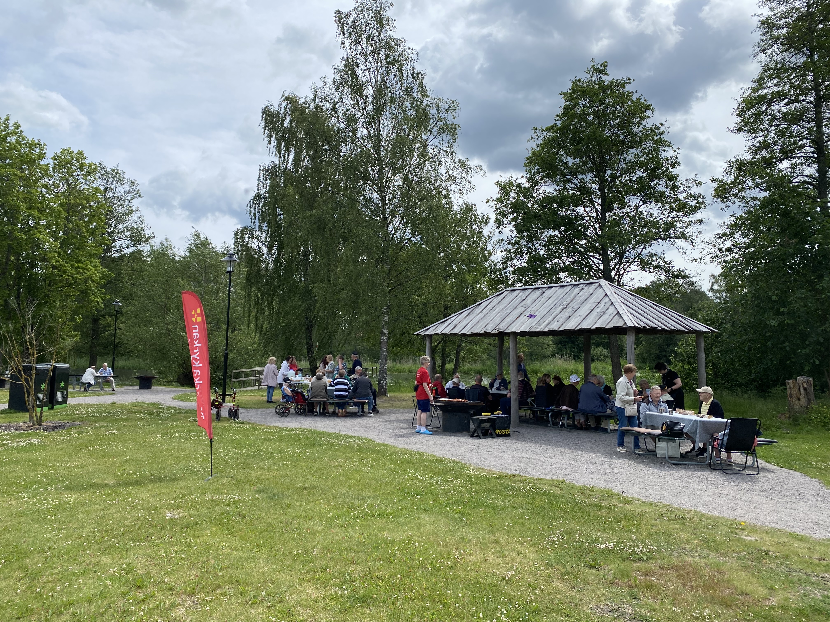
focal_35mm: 26
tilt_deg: +4.9
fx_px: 623
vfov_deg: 53.1
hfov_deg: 67.3
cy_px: 311
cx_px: 415
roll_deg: -0.4
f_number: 1.8
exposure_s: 1/2688
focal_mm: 4.25
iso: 32
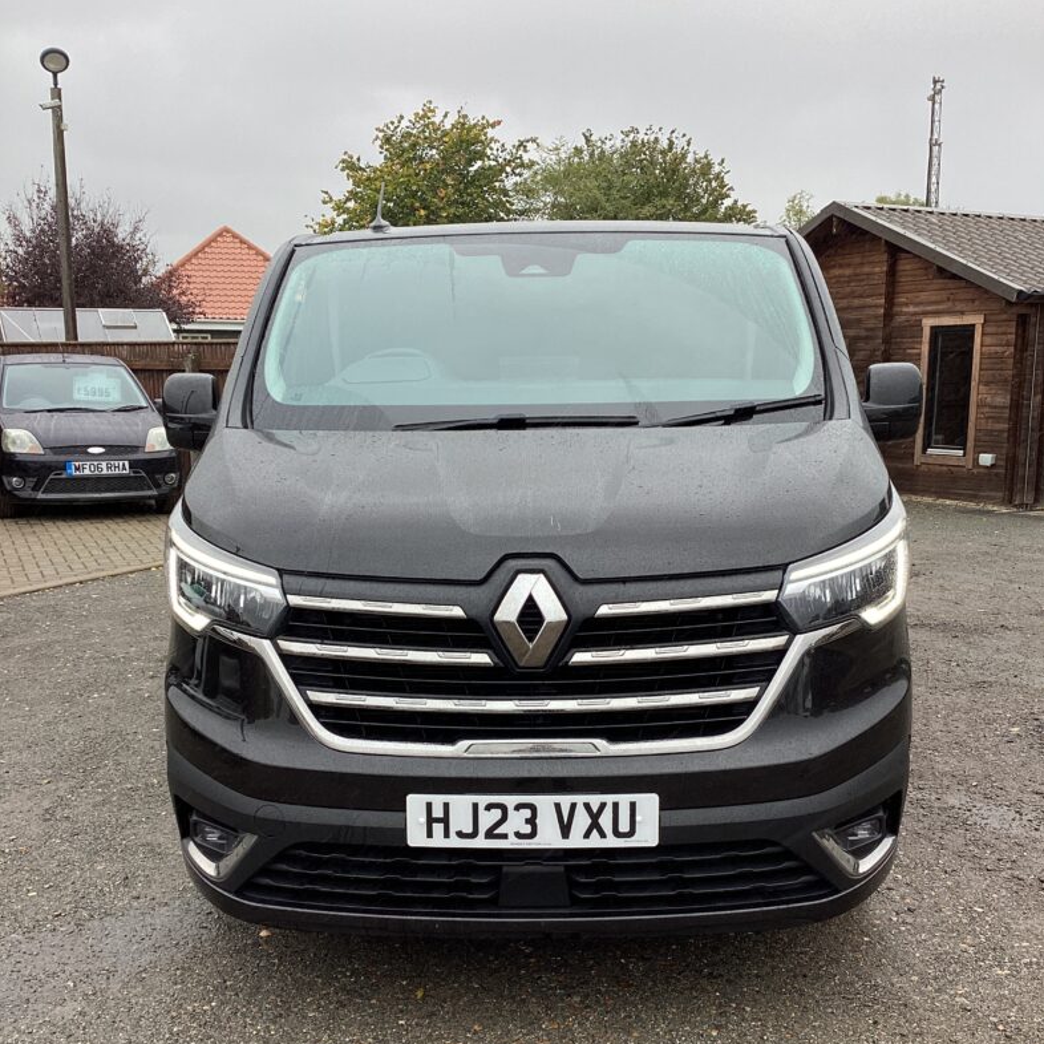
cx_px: 527
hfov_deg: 44.9
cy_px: 617
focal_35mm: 37
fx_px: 1262
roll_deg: -0.6
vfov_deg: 44.7
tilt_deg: -11.2
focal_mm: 3.3
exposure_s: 1/136
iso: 25
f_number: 2.4
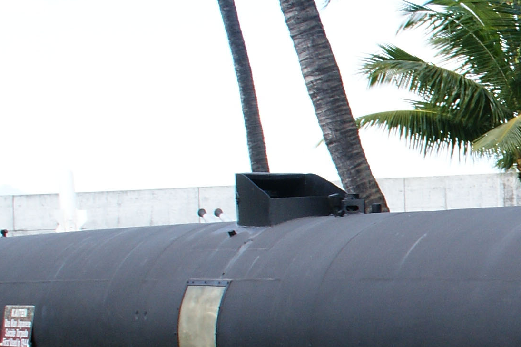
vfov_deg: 9.1
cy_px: 287
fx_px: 2184
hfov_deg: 12.8
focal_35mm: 151
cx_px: 824
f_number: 9
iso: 200
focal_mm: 24
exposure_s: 1/80
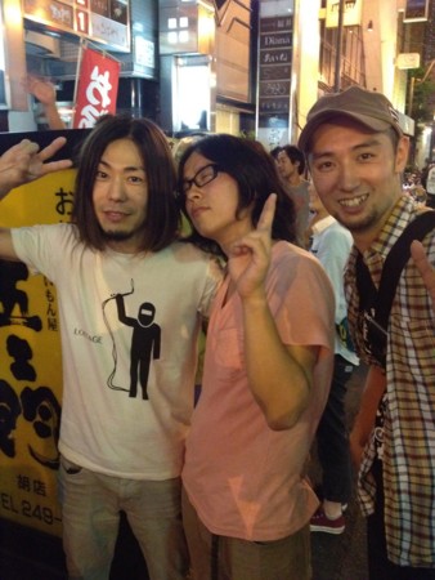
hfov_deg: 40.7
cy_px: 290
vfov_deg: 52.6
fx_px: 586
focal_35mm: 35
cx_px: 218
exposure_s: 1/15
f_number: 2.4
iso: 800
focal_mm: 4.28
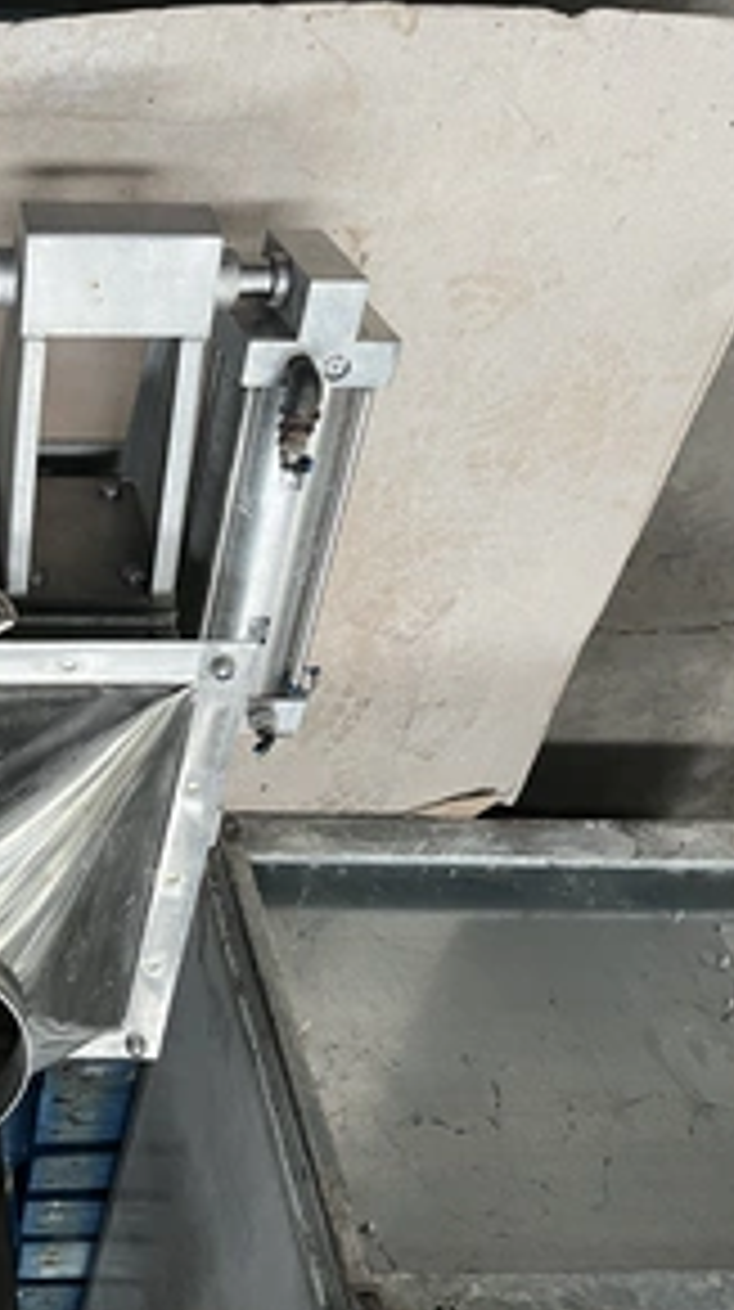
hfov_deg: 27.4
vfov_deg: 51.7
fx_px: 1354
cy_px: 648
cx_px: -99
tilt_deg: -51.6
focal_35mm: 39
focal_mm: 5.1
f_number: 1.6
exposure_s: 1/60
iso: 200
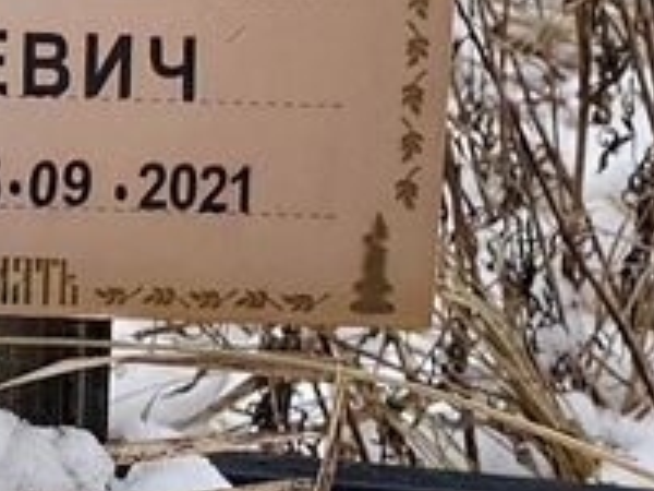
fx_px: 3930
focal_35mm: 208
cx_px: -43
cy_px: -180
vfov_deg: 7.1
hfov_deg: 9.4
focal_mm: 6
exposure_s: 1/225
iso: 20
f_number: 2
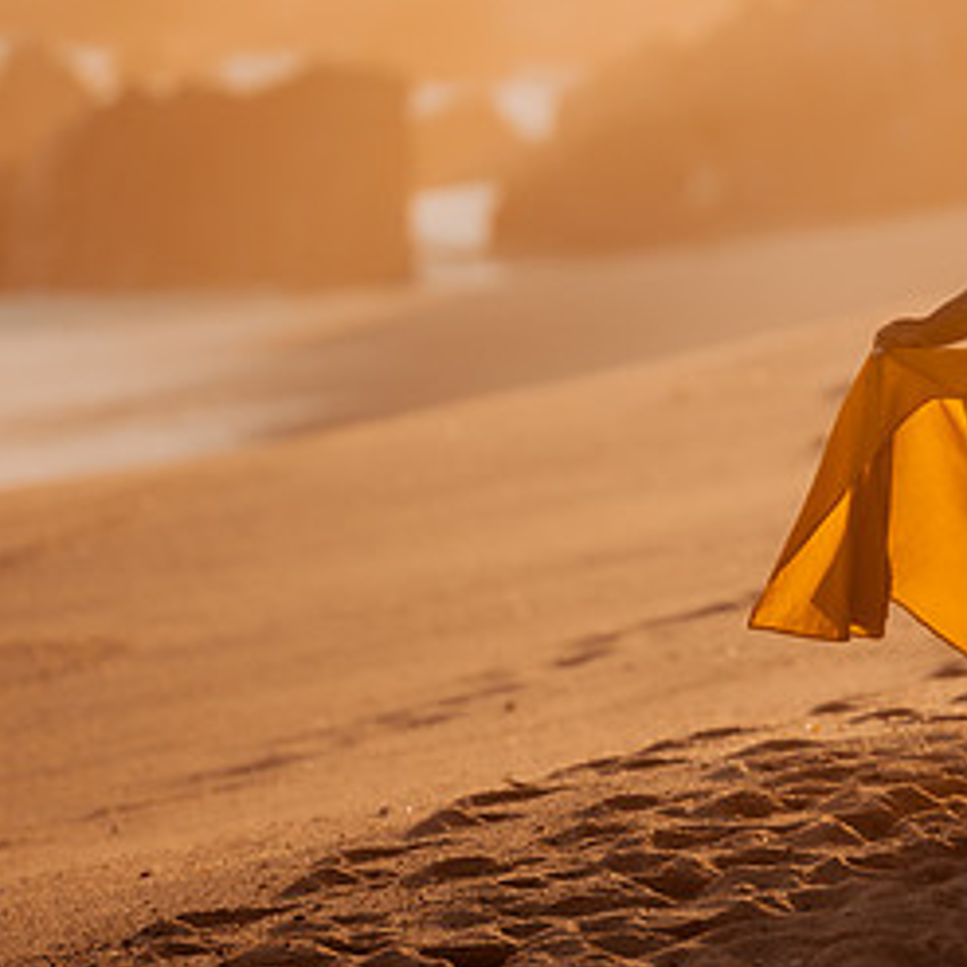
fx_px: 8533
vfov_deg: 6.5
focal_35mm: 270
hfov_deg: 6.5
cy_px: 229
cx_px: 760
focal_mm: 135
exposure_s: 1/8000
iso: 100
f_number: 1.8
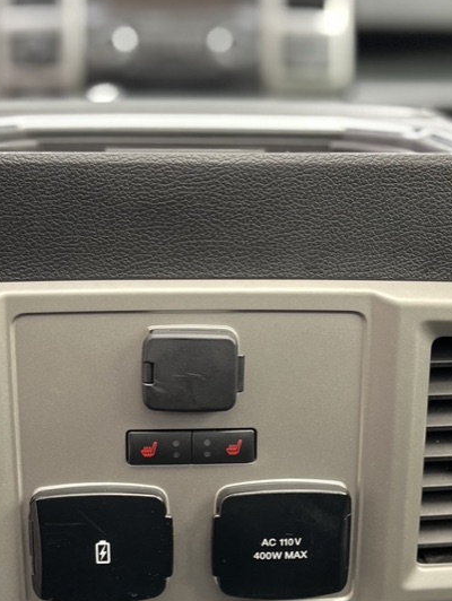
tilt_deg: -7.9
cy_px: 349
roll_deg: -0.3
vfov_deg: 38.1
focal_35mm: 50
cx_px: 224
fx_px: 869
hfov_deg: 29.2
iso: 250
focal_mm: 5.1
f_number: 1.6
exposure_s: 1/60
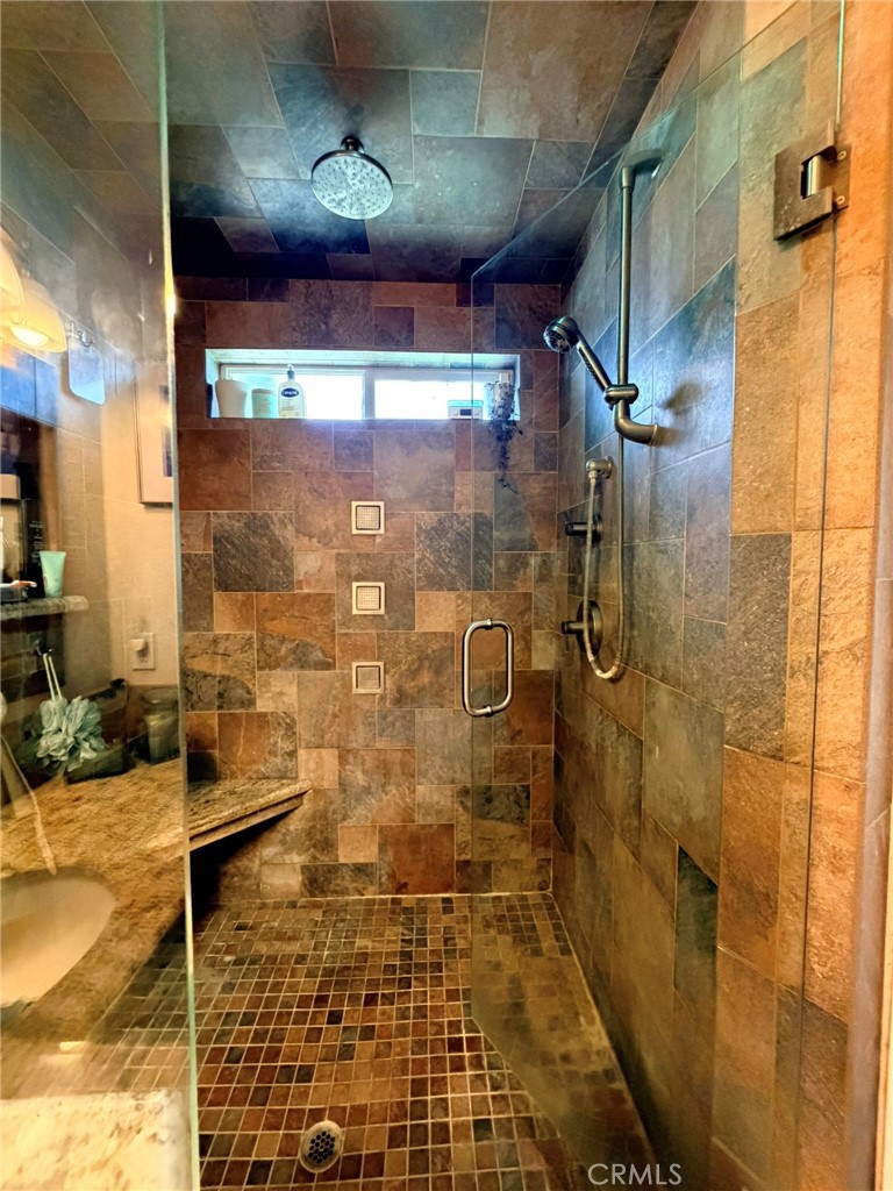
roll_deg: -0.5
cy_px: 596
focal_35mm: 14
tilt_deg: -3.8
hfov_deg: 85.7
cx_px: 446
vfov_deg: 102.1
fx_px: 482
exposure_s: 1/60
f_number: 2.2
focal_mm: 2.22
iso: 800
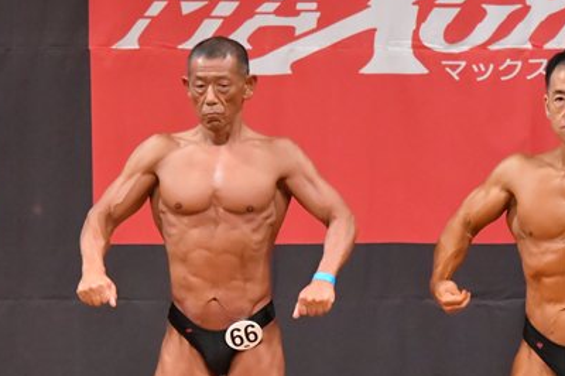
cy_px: 319
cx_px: 348
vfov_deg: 2.5
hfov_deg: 3.7
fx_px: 8656
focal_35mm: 552
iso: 10000
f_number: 5.6
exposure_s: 1/400
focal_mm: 190
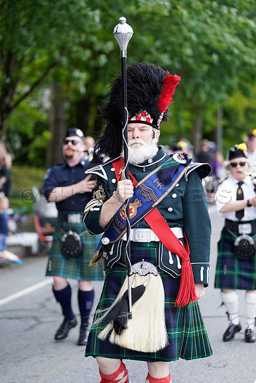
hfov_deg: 12.3
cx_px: 128
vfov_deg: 18.4
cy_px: 192
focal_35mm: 111
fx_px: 1183
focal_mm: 111
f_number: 2.8
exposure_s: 1/400
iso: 400
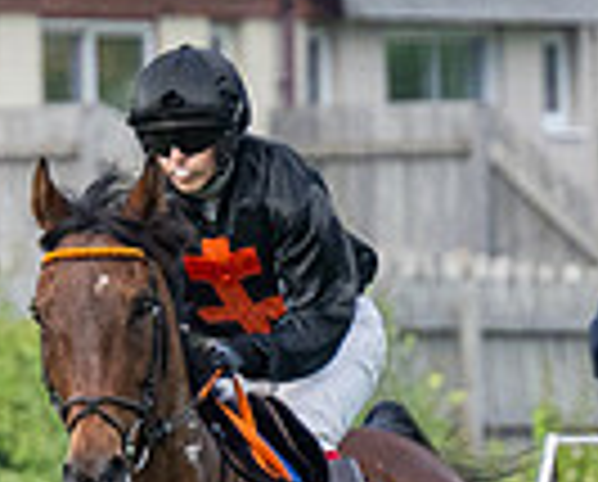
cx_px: -1237
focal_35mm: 2169
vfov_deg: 0.7
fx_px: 38473
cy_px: 530
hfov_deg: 0.9
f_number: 4
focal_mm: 230
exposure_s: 1/2500
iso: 640
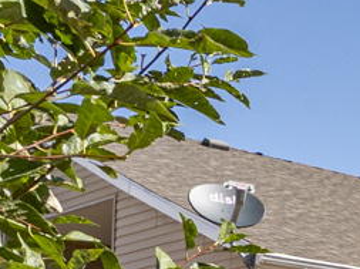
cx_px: 1002
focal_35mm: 118
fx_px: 1225
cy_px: 488
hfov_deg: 11.6
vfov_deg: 11.6
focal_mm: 15.5
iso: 400
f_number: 13
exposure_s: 1/400
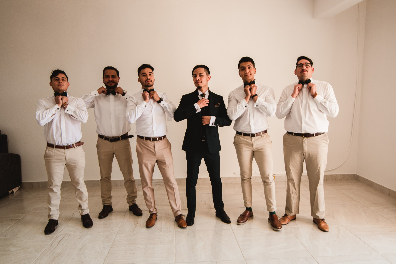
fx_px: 308
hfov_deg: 65.5
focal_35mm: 28
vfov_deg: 46.4
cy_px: 132
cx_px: 198
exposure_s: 1/400
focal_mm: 28
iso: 400
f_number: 3.2
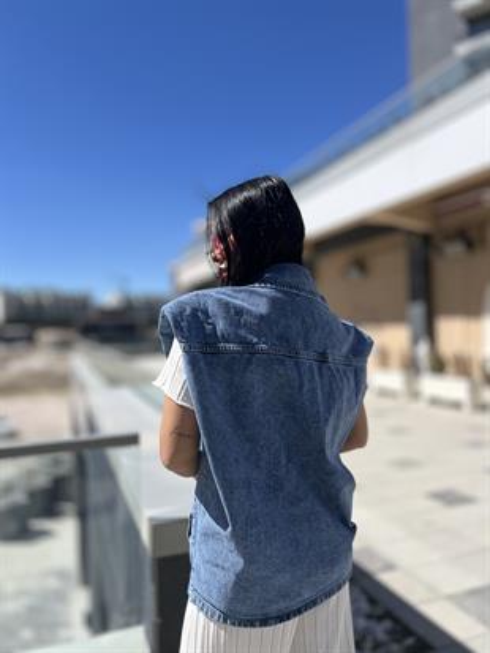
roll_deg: +1.5
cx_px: 245
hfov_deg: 53.1
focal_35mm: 26
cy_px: 326
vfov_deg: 67.3
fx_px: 490
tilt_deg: +1.7
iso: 50
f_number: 1.5
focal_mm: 5.7
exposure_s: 1/4831
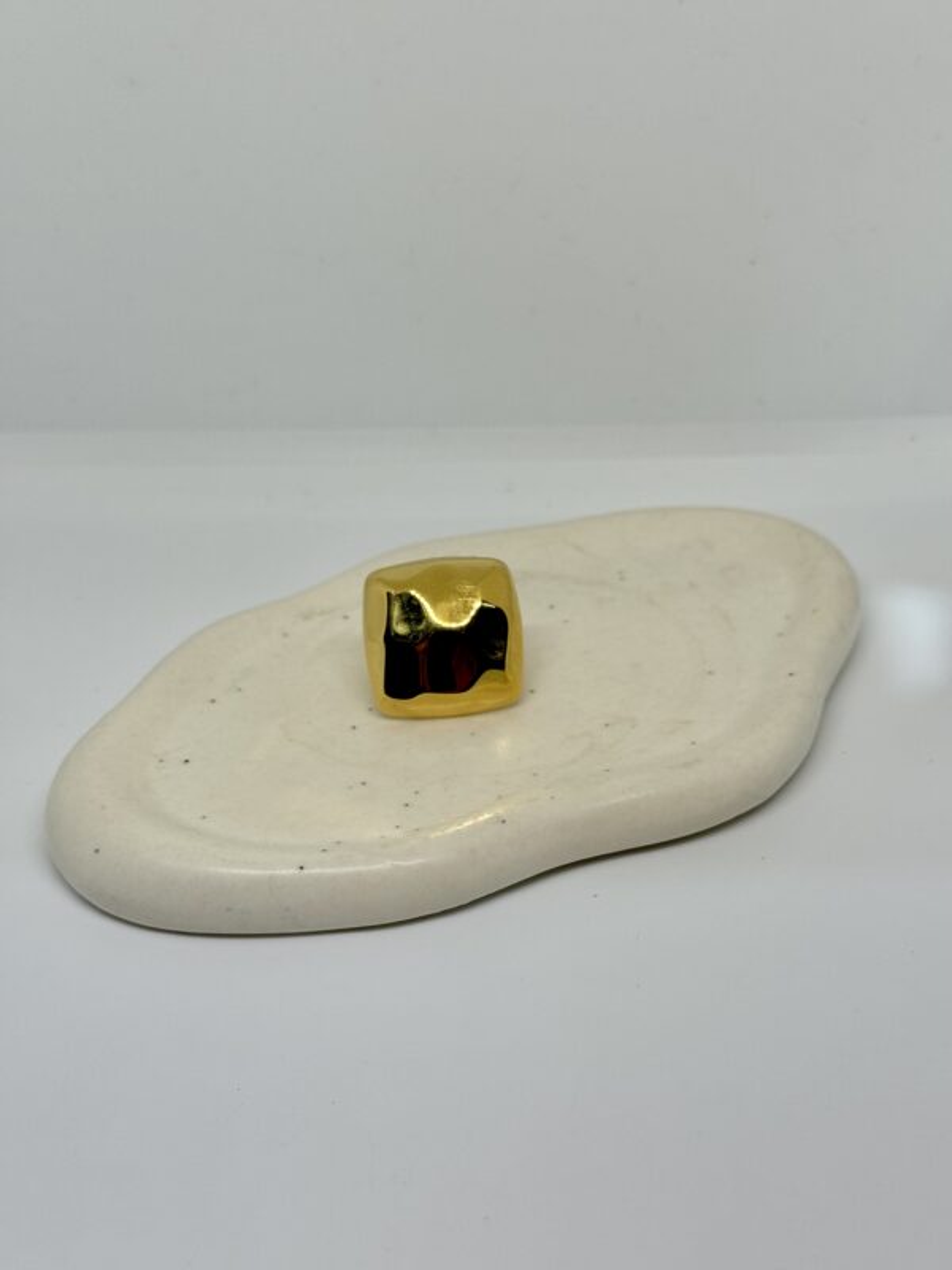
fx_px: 1760
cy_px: 635
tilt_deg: -28.2
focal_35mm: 48
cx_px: 476
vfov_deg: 39.7
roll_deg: +1.3
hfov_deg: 30.3
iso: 64
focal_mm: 6.76
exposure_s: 1/402
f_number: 1.78
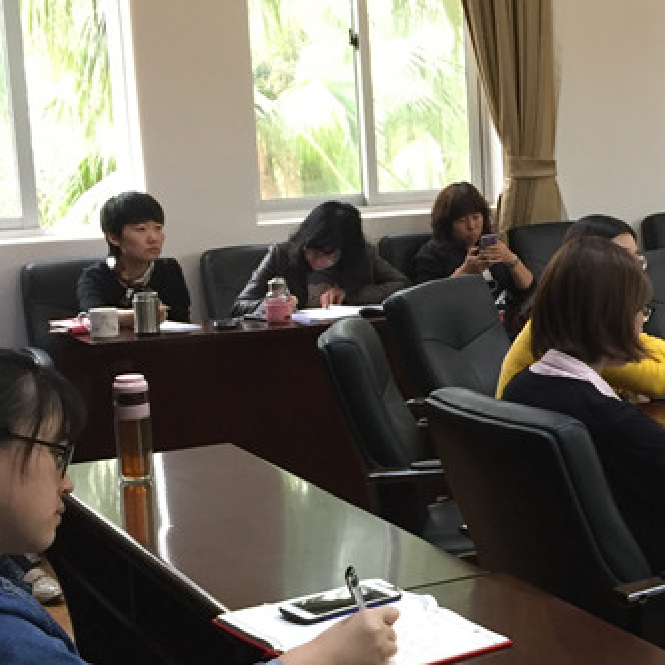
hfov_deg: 23.0
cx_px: 621
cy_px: 355
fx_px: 1587
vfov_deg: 23.7
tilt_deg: -9.1
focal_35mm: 73
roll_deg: +0.3
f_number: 2.2
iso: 160
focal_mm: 4.15
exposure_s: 1/33
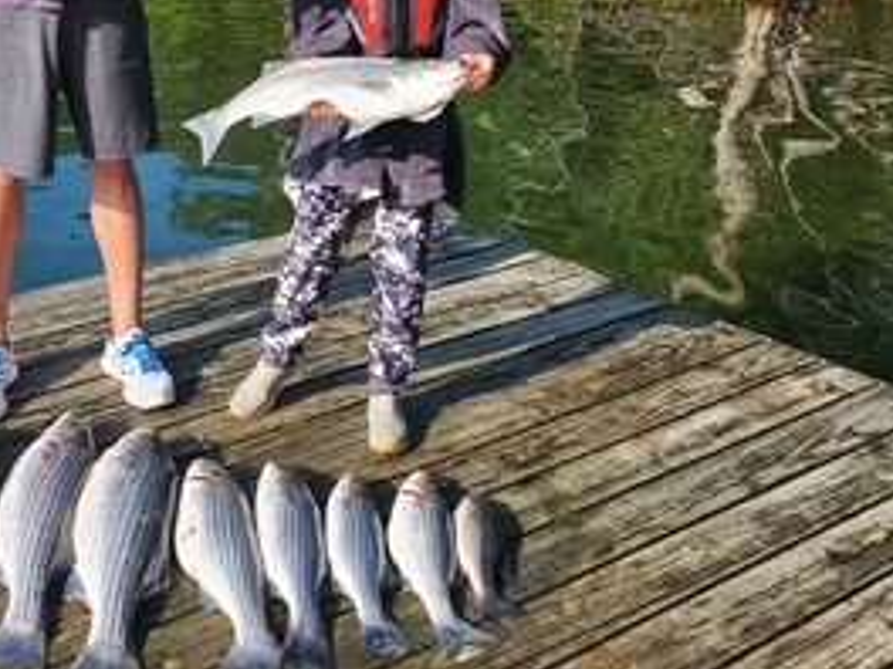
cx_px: 216
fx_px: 1238
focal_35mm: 48
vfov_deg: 29.3
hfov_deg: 38.6
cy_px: 101
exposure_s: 1/820
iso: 50
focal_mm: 4.3
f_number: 2.4
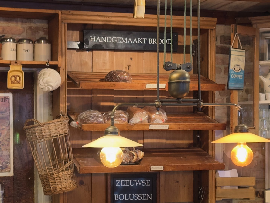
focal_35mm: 86
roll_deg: -0.3
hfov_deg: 22.6
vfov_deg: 17.1
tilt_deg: -0.5
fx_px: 671
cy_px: 140
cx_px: 72
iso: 200
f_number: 1.78
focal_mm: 6.86
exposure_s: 1/50
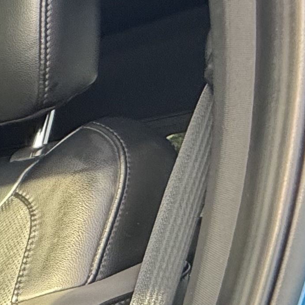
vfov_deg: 19.0
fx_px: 718
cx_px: -510
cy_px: 532
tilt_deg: -18.4
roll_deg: -0.6
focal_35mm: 72
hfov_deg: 13.2
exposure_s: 1/99
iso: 160
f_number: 2.2
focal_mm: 2.22
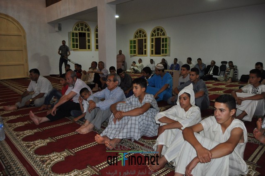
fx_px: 198
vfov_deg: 47.8
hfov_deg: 67.4
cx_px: 132
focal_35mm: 27
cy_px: 88
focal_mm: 18
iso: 800
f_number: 3.5
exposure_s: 1/60
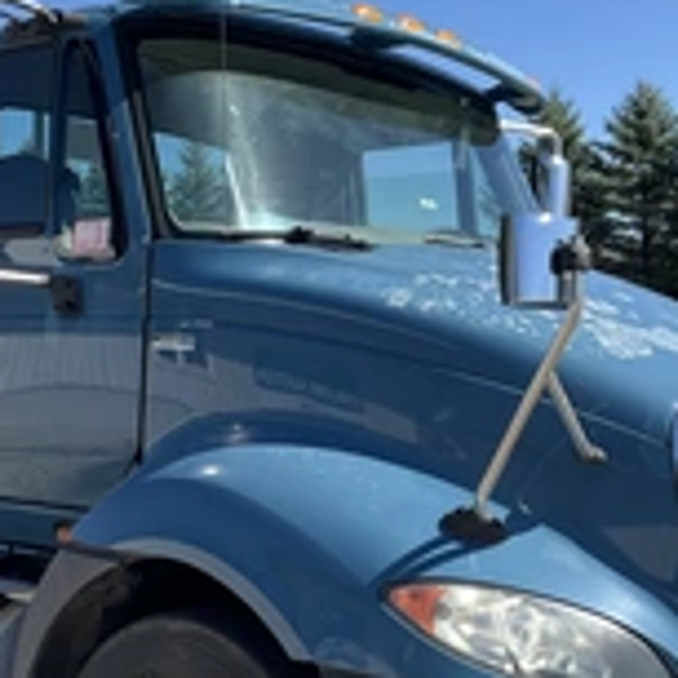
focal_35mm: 67
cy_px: 456
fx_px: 1485
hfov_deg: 25.5
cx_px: 195
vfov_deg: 25.6
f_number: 1.8
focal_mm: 3
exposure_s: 1/1015
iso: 25
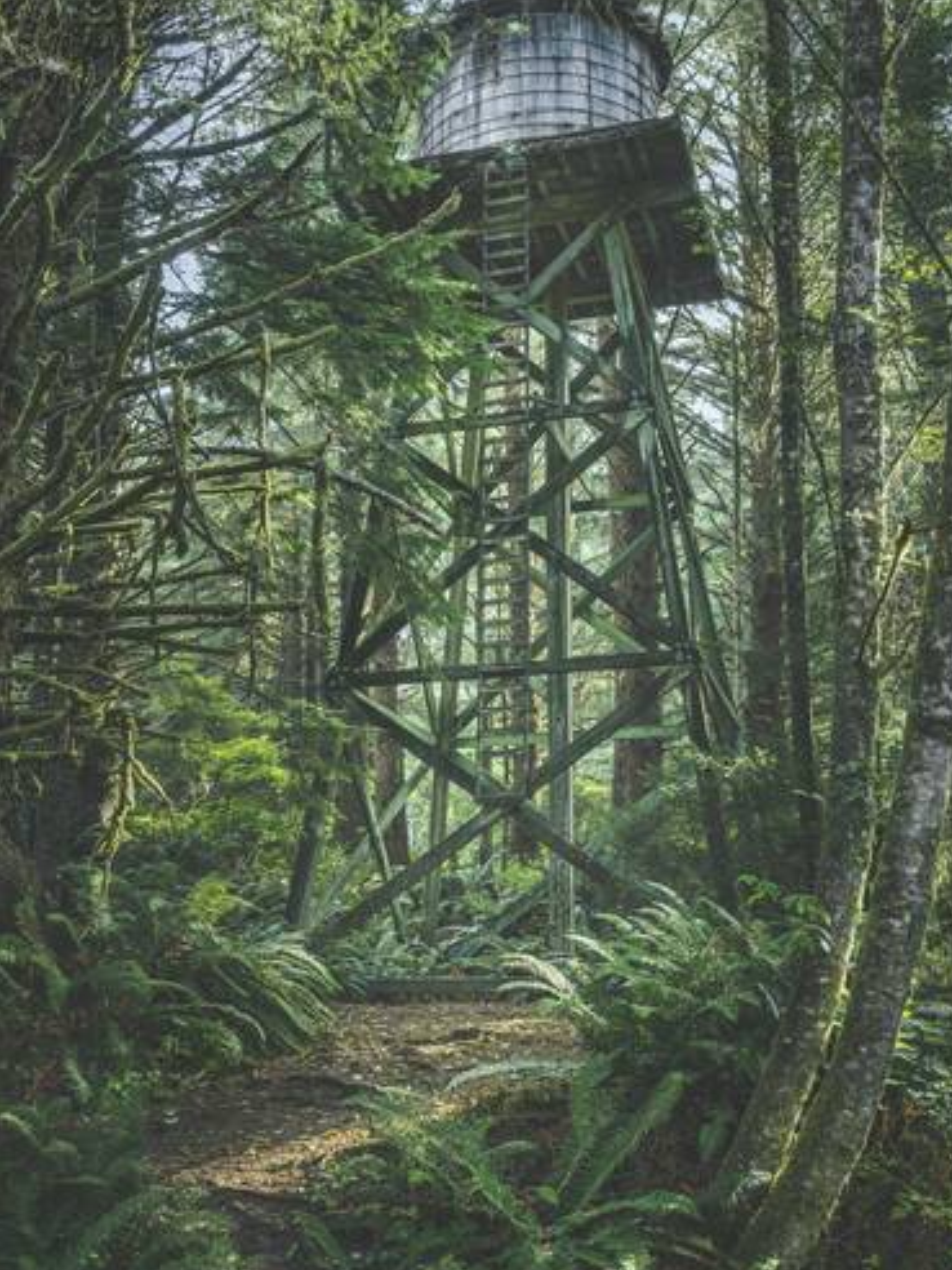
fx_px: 1503
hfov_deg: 35.1
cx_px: 470
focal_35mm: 41
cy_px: 666
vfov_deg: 45.8
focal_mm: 35
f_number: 8
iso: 64
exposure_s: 1/1.67
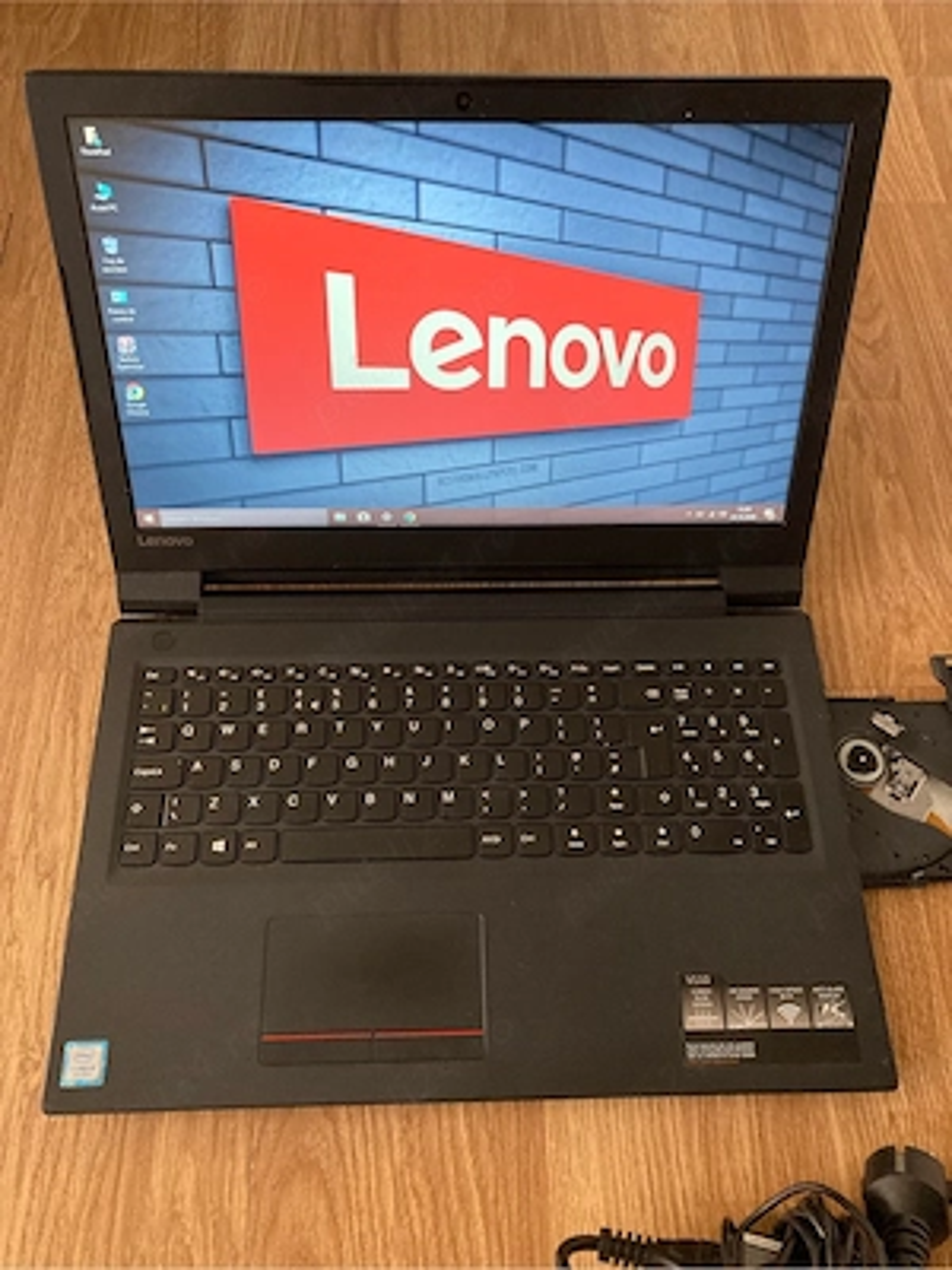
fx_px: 1027
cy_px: 635
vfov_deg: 63.4
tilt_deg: -62.5
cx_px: 476
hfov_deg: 49.7
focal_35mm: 28
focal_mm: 3.99
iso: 320
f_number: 1.8
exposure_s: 1/40
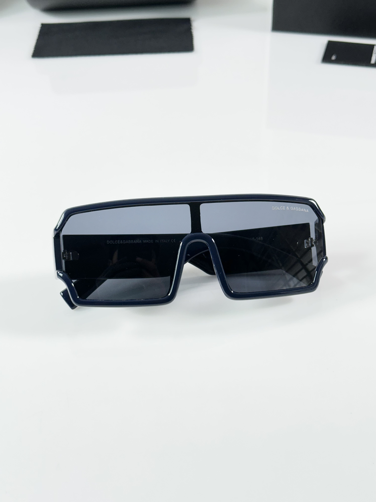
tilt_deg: -38.4
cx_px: 188
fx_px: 695
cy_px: 251
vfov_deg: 39.7
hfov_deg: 30.3
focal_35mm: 48
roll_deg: +2.9
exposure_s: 1/100
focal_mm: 6.86
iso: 80
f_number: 1.78
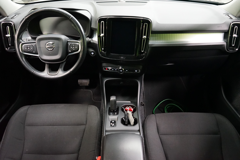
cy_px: 80
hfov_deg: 65.5
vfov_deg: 46.4
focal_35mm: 28
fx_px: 187
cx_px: 120
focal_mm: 28
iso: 6400
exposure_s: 1/50
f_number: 5
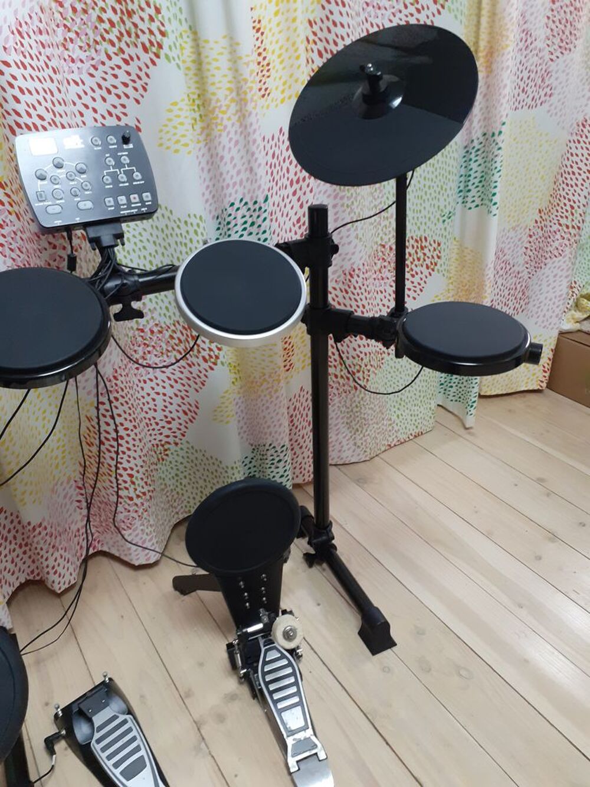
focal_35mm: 27
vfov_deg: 65.3
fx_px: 613
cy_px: 394
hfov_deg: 51.4
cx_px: 295
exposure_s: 1/50
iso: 200
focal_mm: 3.6
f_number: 1.9
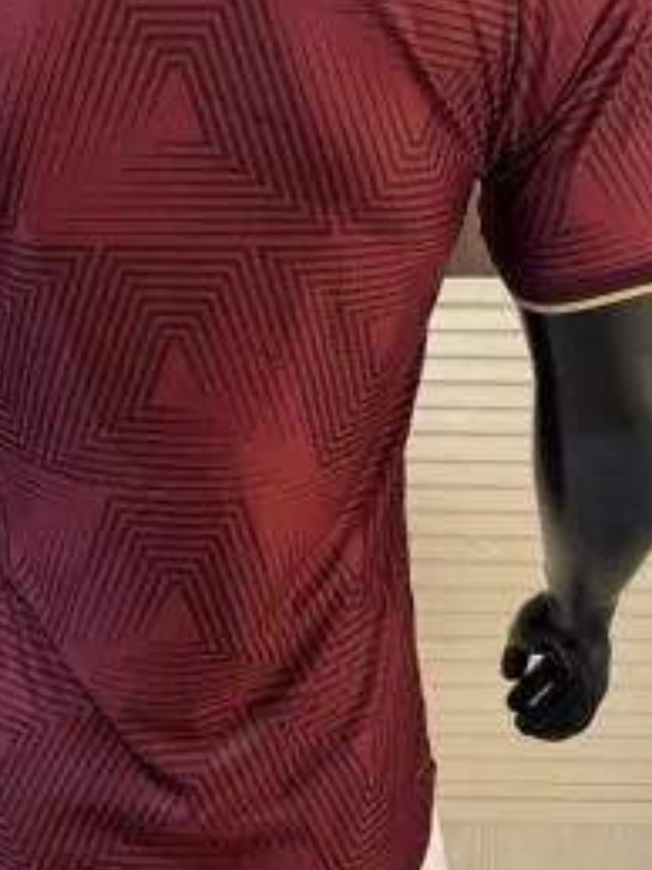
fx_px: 1181
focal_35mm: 47
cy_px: 200
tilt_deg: -7.6
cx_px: 168
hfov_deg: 30.4
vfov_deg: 39.2
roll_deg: +0.4
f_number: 1.78
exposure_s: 1/60
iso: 250
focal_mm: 6.76
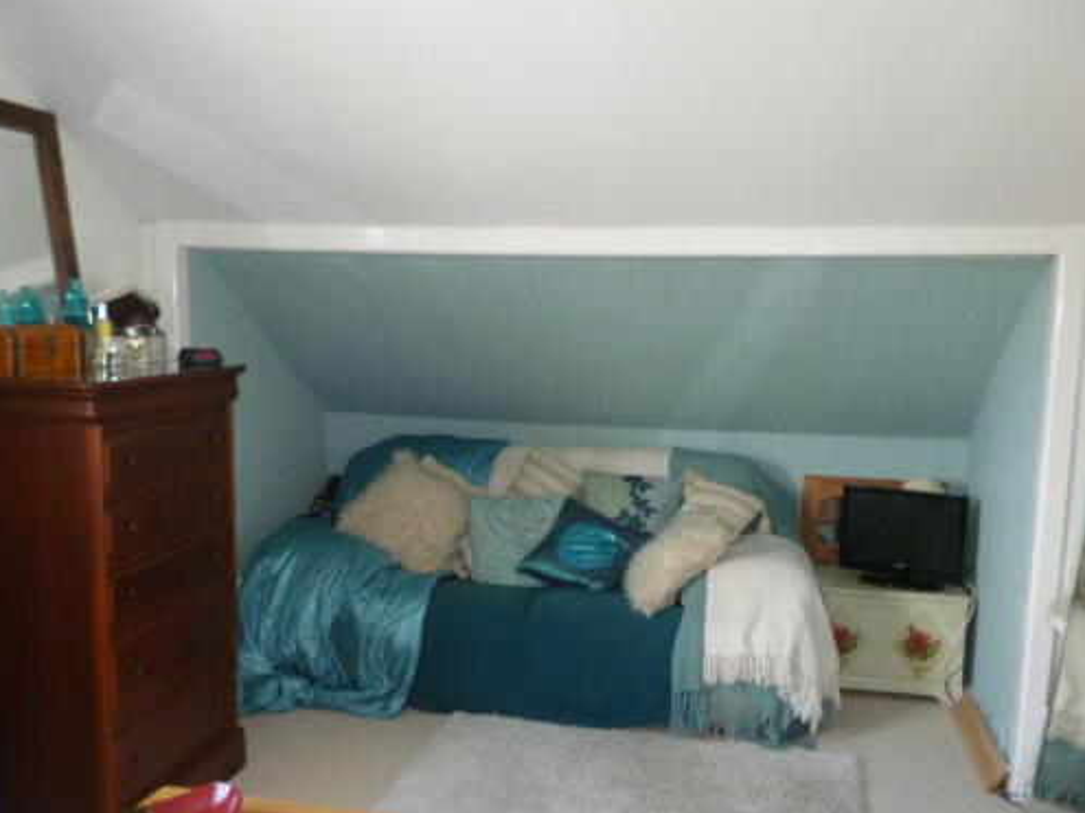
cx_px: 549
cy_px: 453
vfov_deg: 42.9
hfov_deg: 55.4
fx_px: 1034
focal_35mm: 33
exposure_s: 1/60
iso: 400
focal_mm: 5
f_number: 3.1
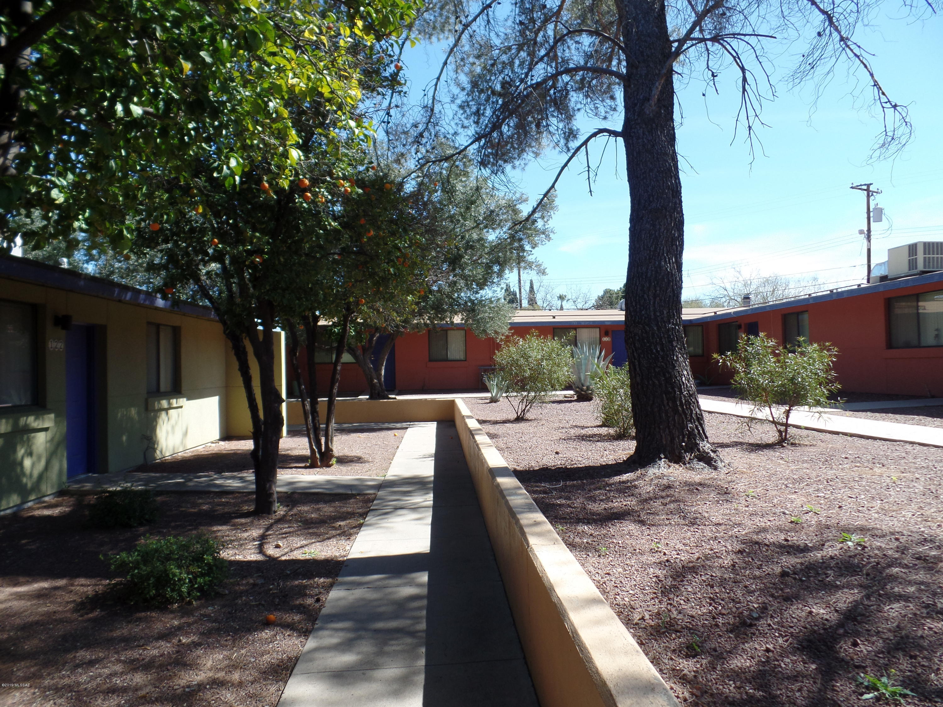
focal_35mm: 23
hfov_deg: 73.9
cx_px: 472
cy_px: 354
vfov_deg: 58.9
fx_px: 627
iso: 80
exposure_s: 1/350
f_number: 3.5
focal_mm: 4.1
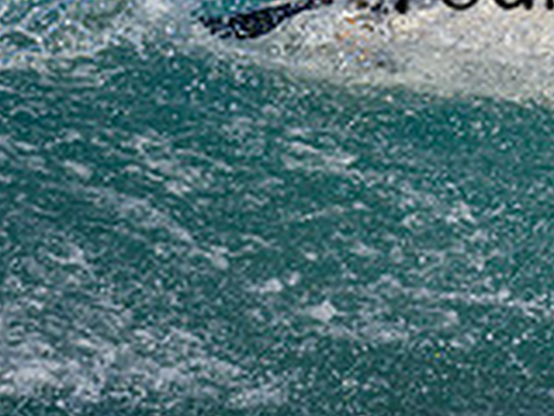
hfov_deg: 0.6
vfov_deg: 0.5
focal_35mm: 3099
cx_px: 766
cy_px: -82
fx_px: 49597
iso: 560
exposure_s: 1/2000
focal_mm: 800
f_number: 8
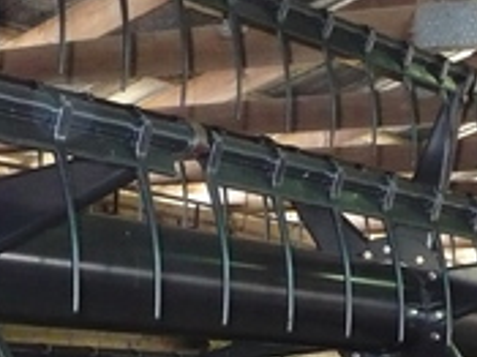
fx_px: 1584
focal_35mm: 115
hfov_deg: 17.1
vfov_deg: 12.4
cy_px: 477
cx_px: 202
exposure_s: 1/30
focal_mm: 6.1
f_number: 2.8
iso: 640
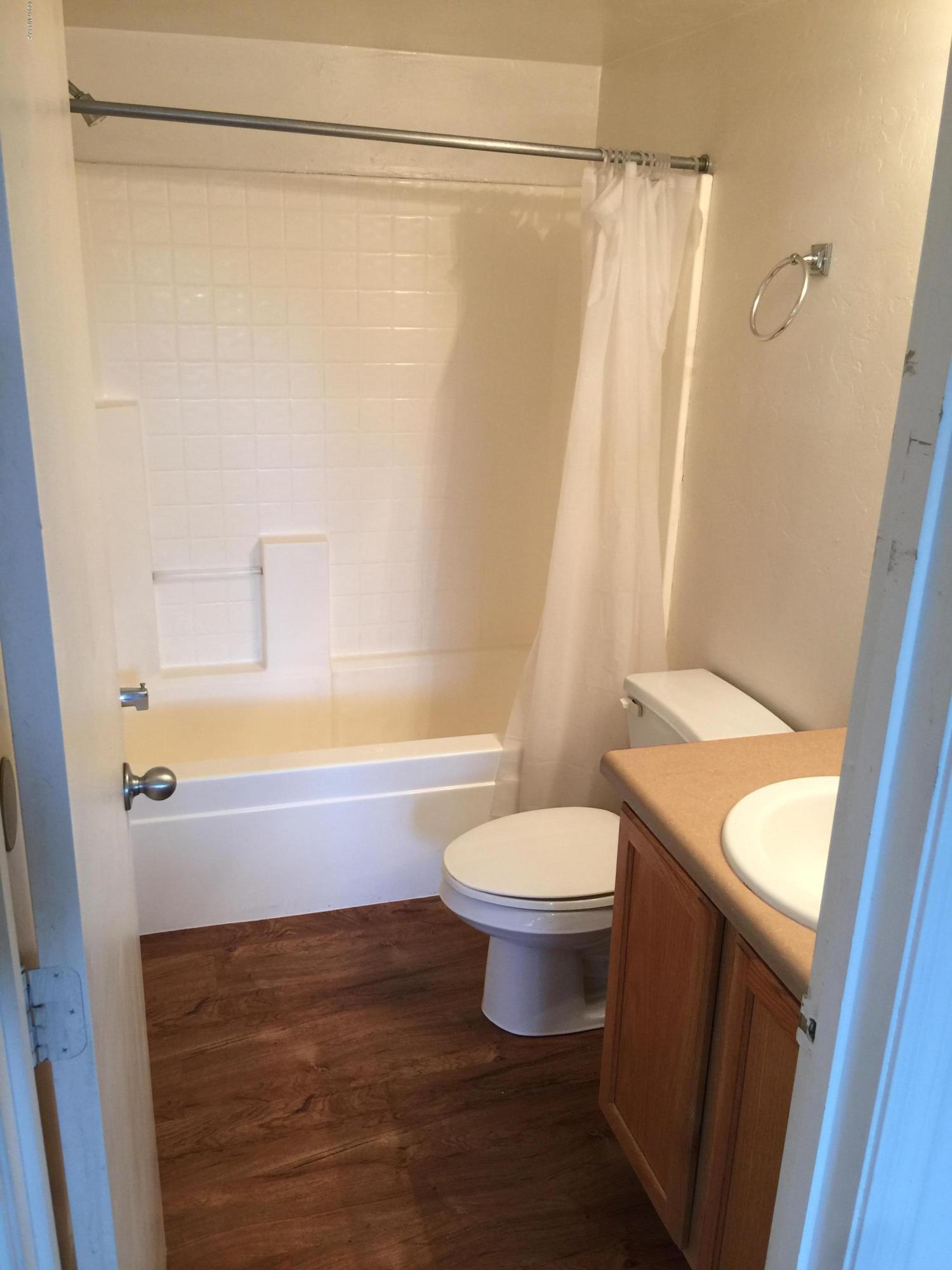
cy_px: 635
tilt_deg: -19.5
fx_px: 1063
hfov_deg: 48.2
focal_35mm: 29
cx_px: 476
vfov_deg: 61.7
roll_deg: -1.2
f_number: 2.2
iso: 32
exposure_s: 1/15
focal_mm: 4.15
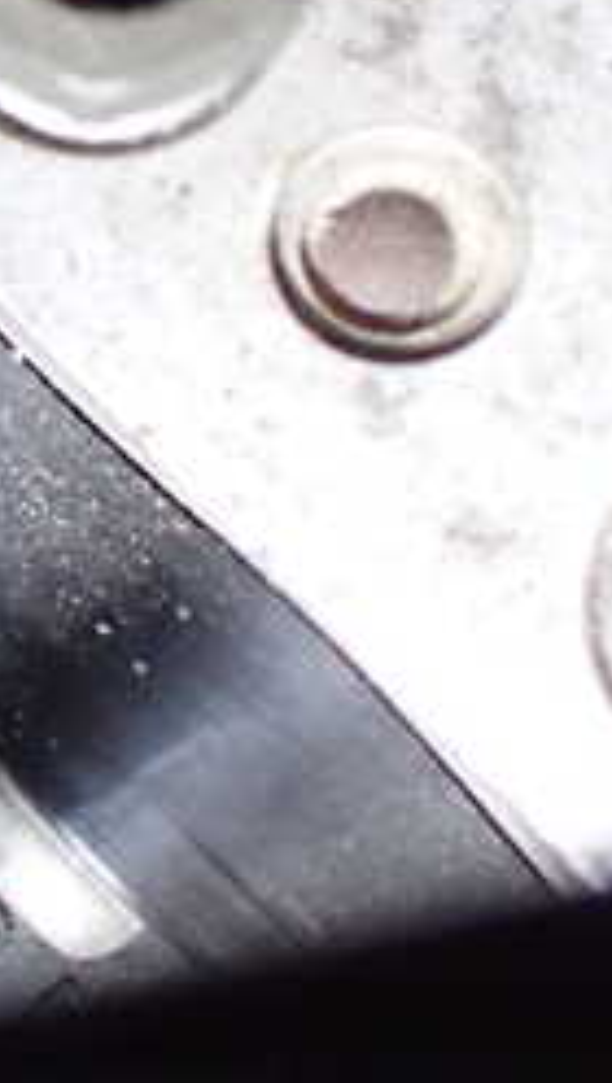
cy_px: 323
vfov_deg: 26.6
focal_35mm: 79
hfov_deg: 13.5
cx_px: -555
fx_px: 2273
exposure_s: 1/60
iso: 800
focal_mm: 5.4
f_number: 2.3
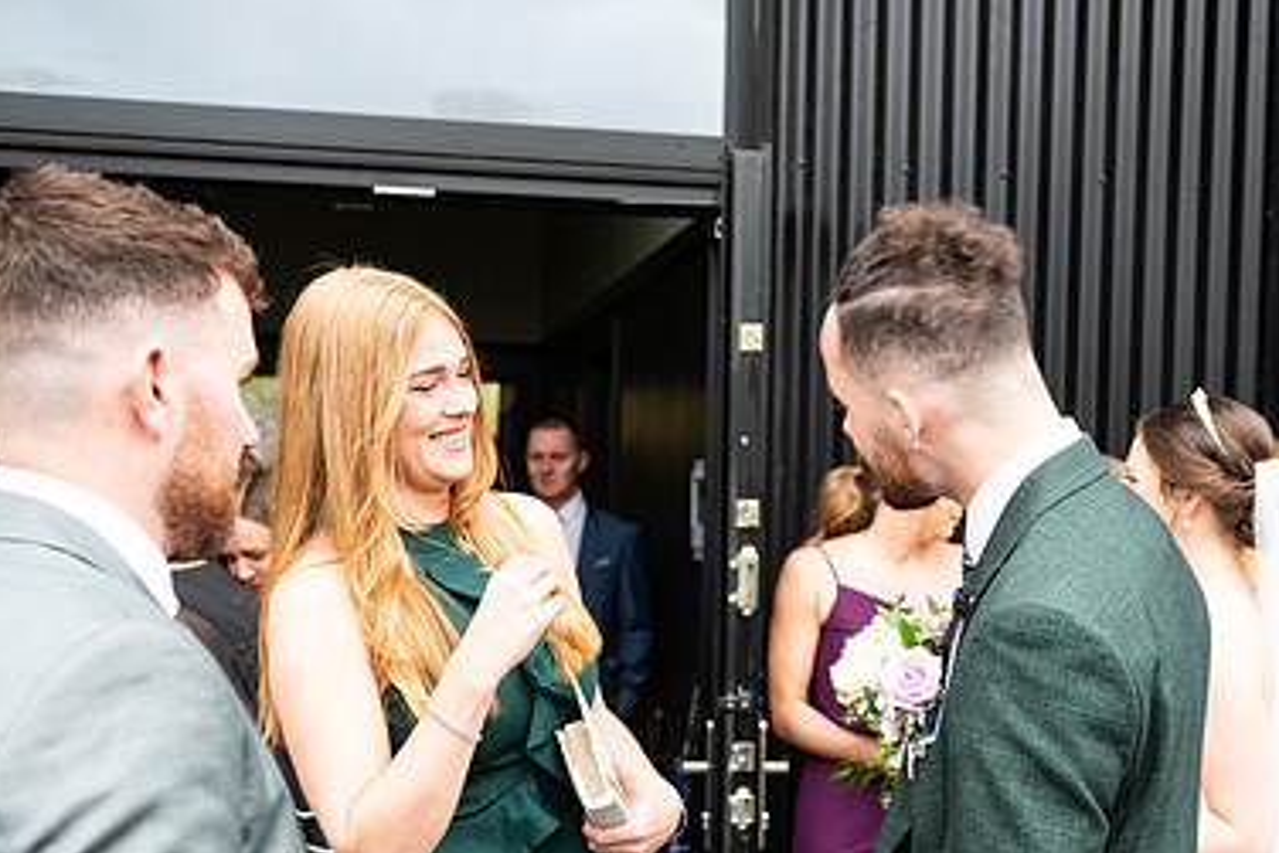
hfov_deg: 36.6
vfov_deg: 24.9
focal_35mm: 54
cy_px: 596
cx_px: 806
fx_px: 1919
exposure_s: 1/200
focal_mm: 35
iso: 160
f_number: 3.5
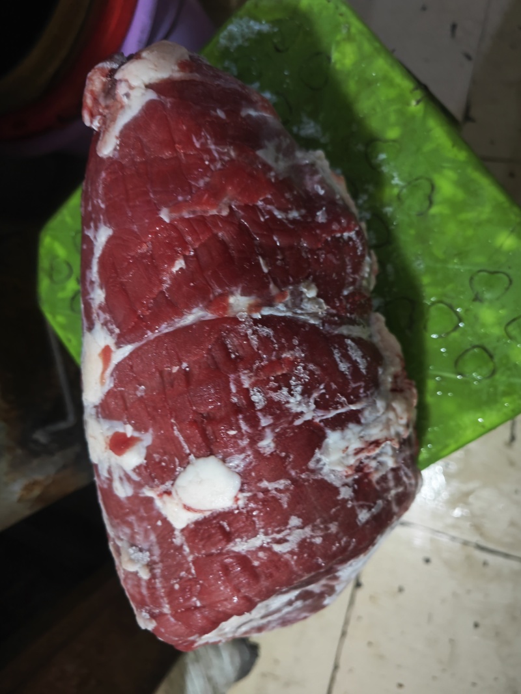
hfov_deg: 58.9
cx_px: 260
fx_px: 462
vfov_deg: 73.9
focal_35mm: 23
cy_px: 347
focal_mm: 5.43
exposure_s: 1/25
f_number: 1.8
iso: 800
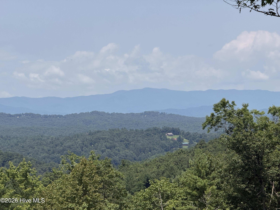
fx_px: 971
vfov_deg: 12.3
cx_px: 140
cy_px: 105
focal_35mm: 120
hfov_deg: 16.4
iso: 50
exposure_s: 1/1969
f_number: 2.8
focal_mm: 15.66
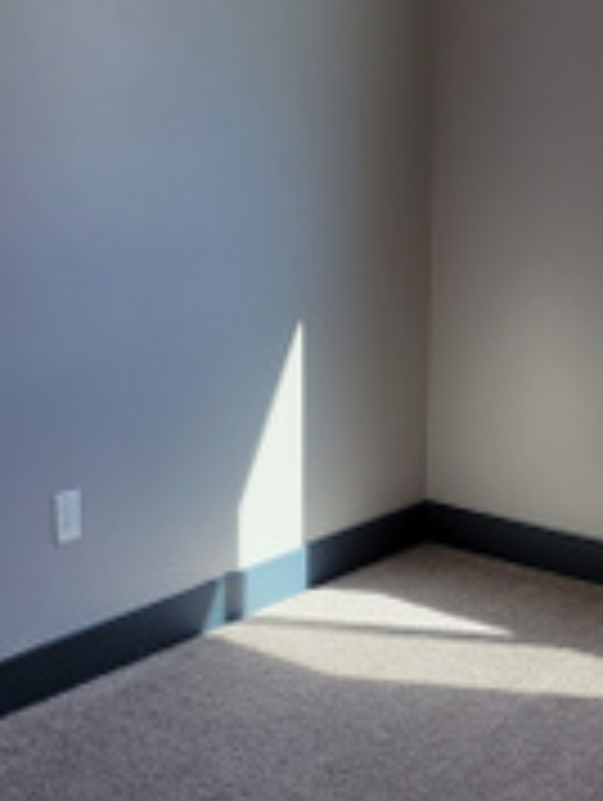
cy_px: 270
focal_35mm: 70
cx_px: 459
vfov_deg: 27.6
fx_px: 1622
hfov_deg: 20.9
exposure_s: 1/170
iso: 40
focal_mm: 5.4
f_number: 1.8
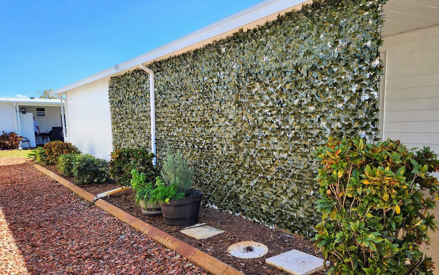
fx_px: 323
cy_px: 165
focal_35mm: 27
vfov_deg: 45.8
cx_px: 225
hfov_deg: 68.4
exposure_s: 1/418
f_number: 1.8
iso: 20
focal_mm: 5.4
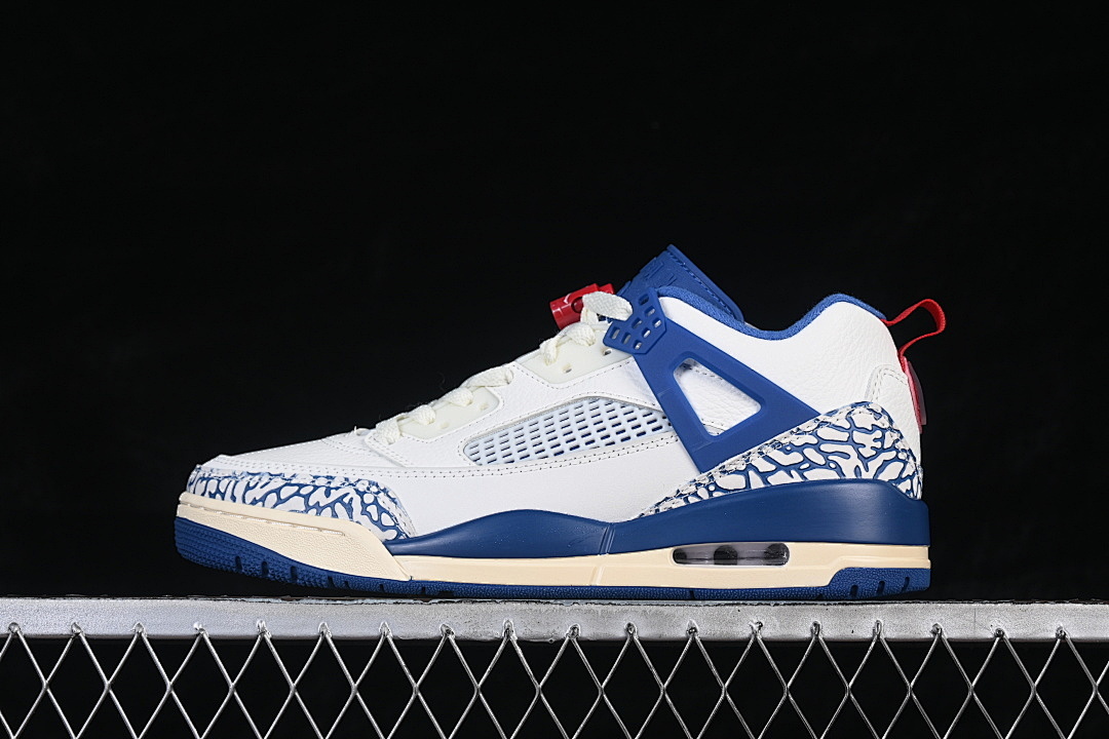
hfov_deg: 27.0
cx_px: 554
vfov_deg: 18.2
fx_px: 2310
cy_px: 370
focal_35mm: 75
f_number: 8
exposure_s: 1/80
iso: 160
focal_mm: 50
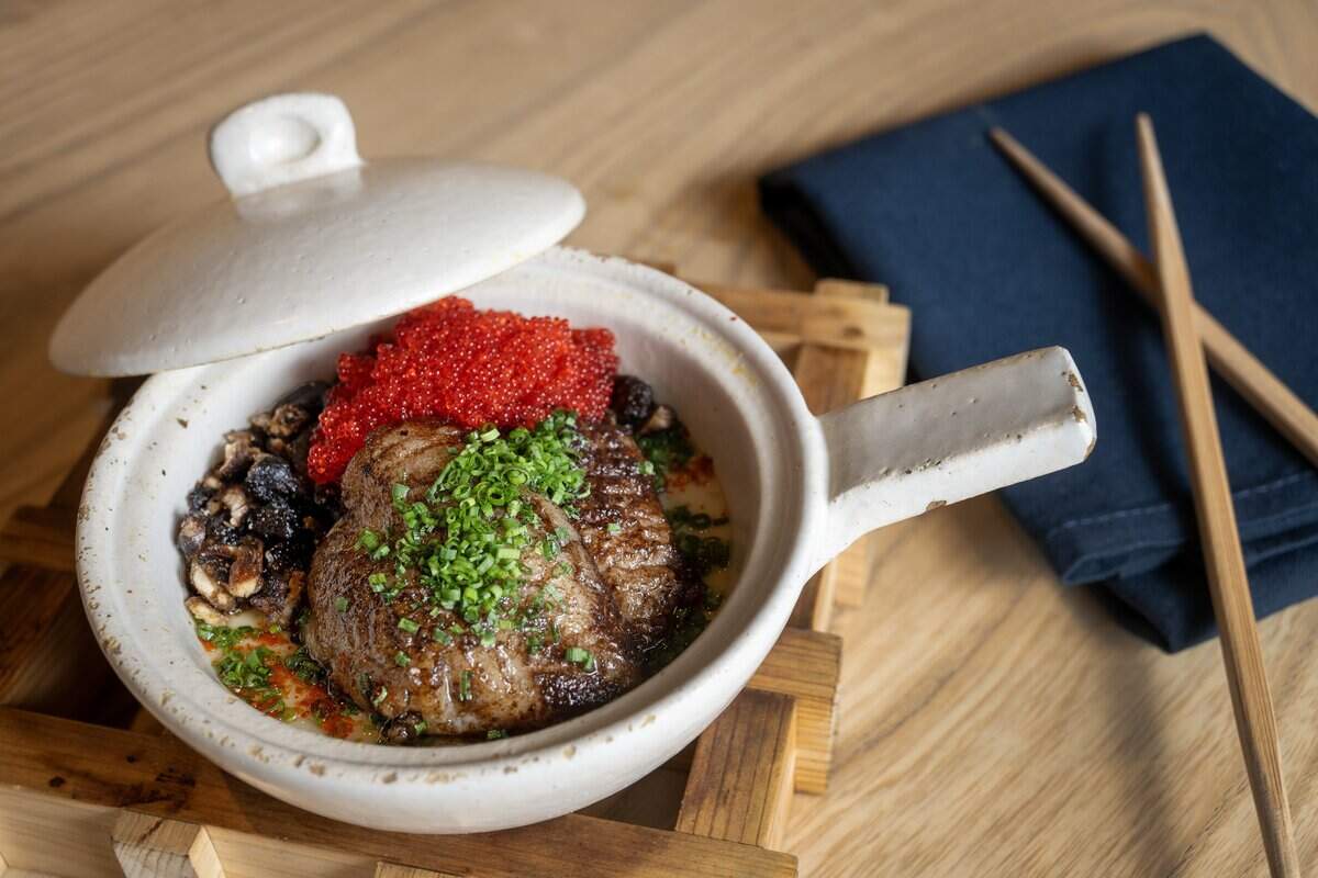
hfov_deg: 43.6
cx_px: 659
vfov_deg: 29.9
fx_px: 1647
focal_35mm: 45
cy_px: 439
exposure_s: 1/30
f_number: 8
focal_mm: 45
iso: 160
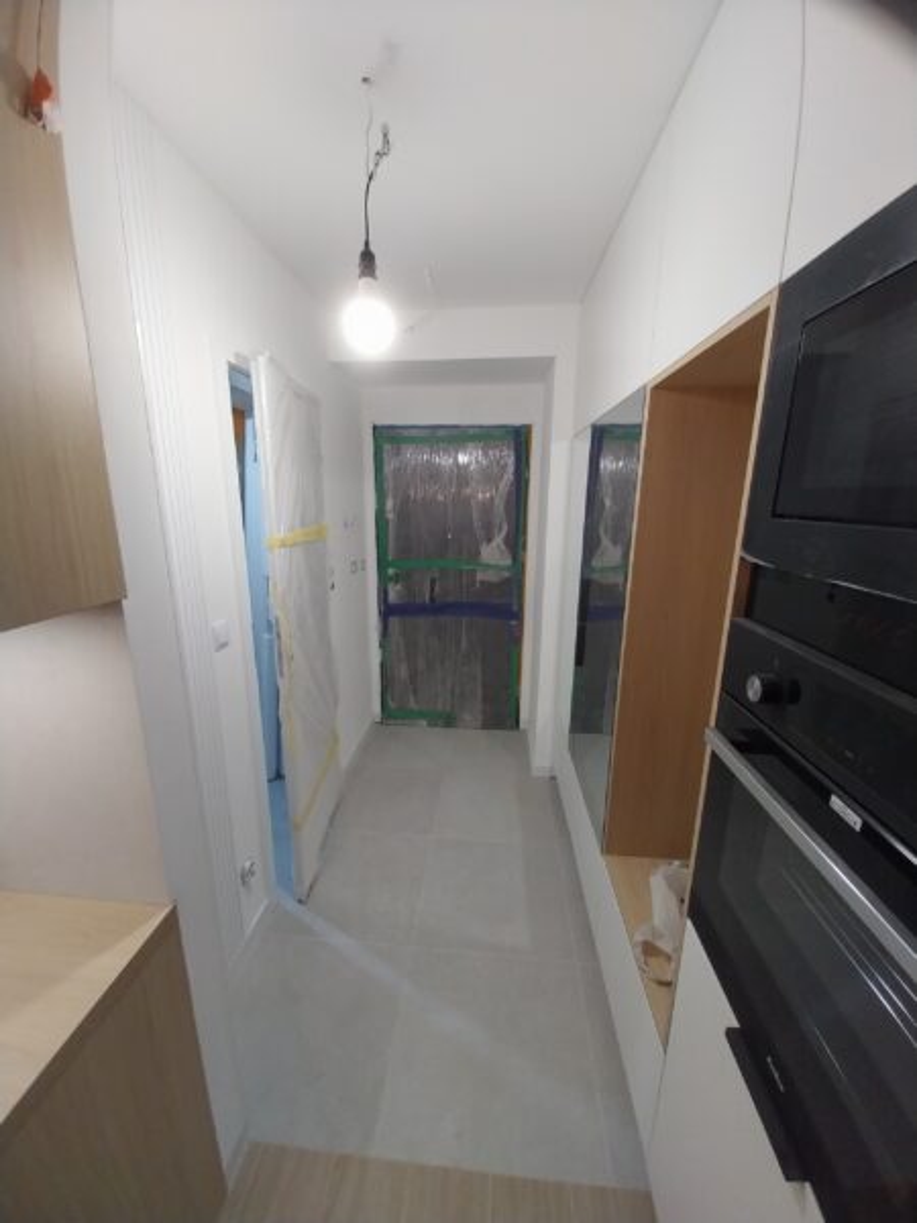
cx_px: 458
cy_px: 612
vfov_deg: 106.2
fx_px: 459
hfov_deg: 89.9
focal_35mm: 13
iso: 101
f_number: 2.2
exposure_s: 1/50.1
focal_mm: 1.13
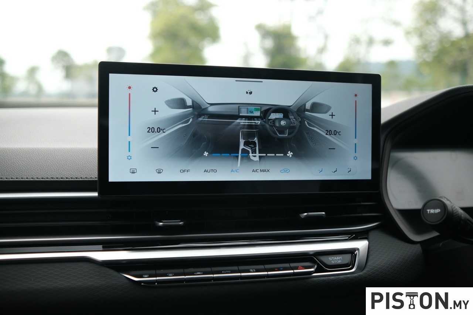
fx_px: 460
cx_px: 236
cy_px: 158
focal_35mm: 35
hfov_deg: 54.4
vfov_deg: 37.8
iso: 250
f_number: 2.2
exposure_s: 1/125
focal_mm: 23
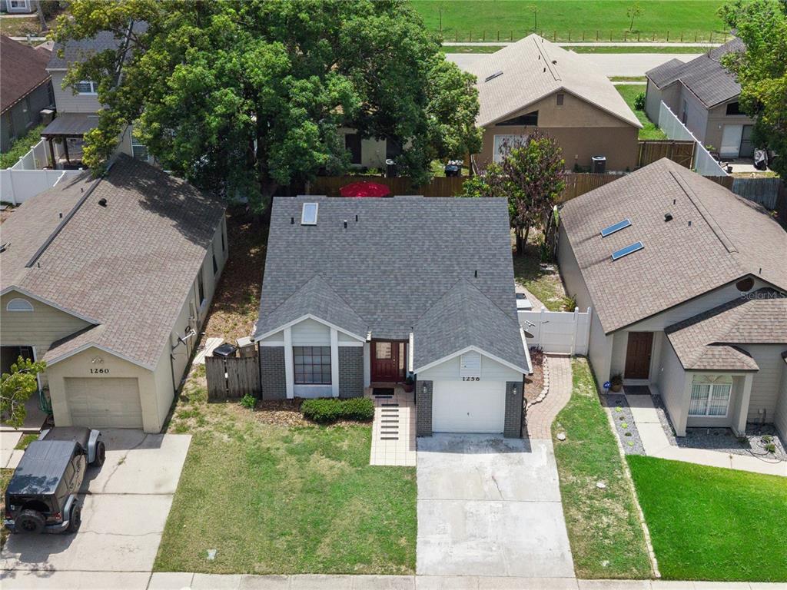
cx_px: 394
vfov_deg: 56.8
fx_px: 546
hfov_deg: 71.6
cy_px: 295
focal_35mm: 24
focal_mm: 8.7
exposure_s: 1/60
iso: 400
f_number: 1.8
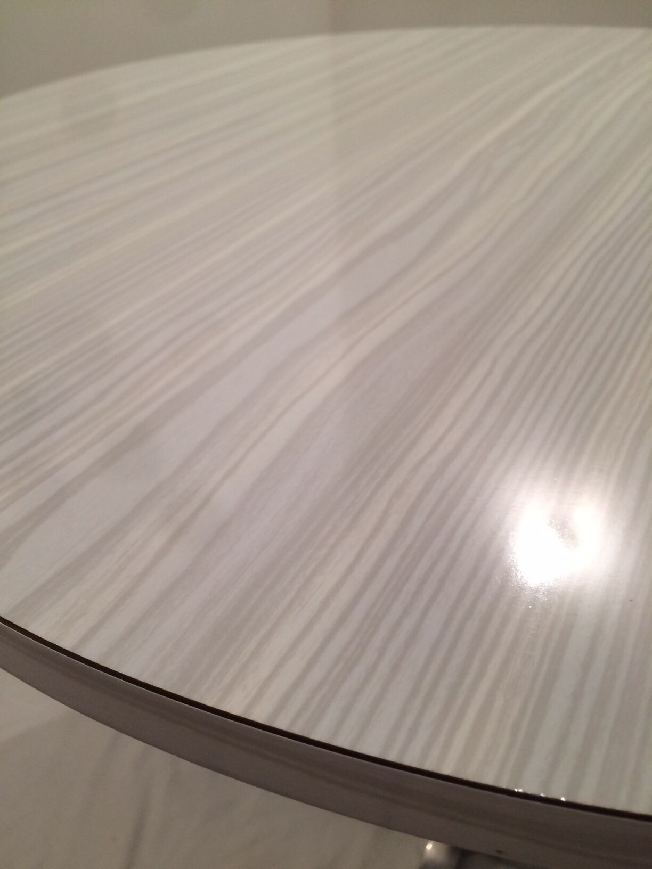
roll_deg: +2.6
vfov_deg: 61.7
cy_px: 434
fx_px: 728
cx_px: 326
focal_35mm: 29
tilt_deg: -36.9
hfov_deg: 48.2
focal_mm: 4.15
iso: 100
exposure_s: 1/33
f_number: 2.2
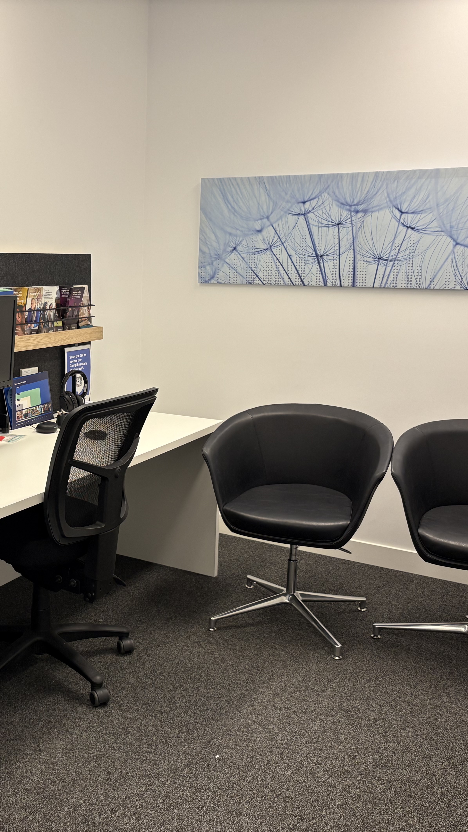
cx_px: 96
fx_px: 838
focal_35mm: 38
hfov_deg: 30.5
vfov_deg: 52.8
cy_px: 418
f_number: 1.6
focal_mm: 5.96
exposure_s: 1/100
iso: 100
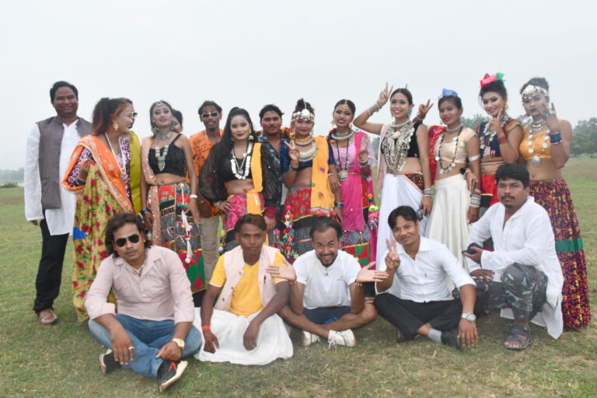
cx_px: 298
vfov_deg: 43.6
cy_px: 199
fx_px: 497
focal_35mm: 30
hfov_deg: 61.9
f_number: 3.5
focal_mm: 20
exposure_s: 1/60
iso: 1600
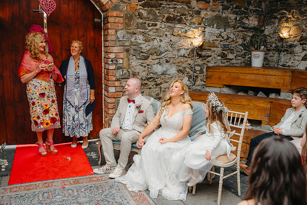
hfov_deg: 52.1
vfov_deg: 36.1
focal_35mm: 37
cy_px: 102
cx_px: 154
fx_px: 314
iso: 100
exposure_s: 1/400
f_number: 2
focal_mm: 35
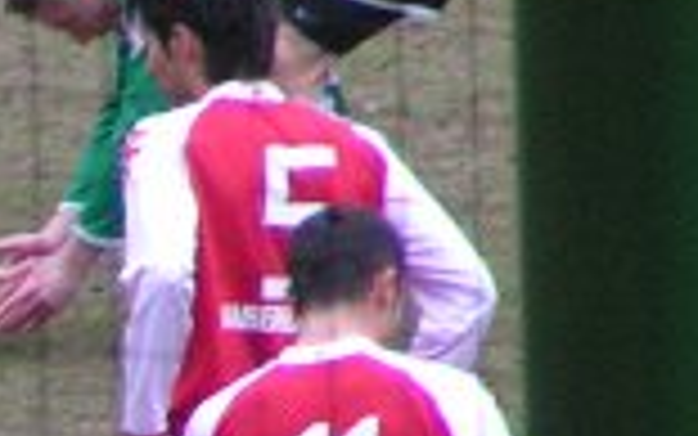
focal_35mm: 2080
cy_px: 706
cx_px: -730
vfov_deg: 0.6
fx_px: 39582
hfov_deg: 1.0
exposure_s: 1/160
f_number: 3.5
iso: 200
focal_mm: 58
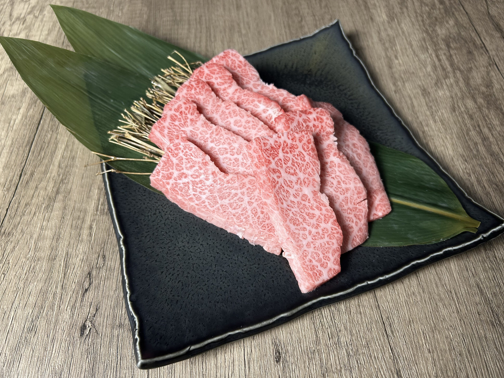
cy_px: 184
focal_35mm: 27
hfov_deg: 65.3
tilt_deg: -56.3
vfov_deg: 51.4
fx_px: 393
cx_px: 258
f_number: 1.5
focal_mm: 5.7
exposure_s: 1/60
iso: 100
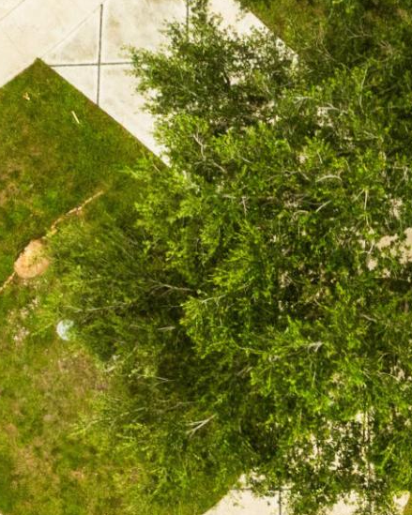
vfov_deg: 14.7
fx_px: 1875
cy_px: 752
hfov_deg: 11.9
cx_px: 636
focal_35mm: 123
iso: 100
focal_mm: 12.29
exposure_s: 1/100
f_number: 11
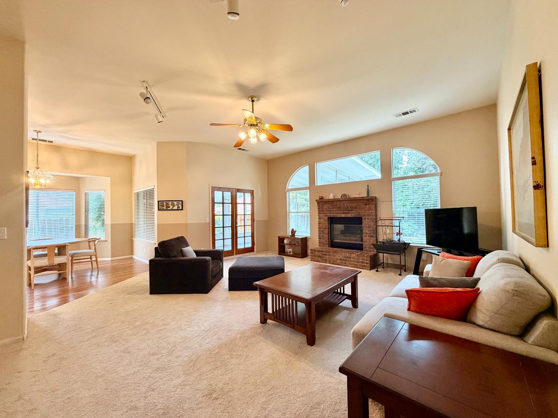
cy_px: 209
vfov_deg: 85.7
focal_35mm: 14
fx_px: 226
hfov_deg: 102.1
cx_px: 279
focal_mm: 2.22
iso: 250
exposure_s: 1/60
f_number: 2.2
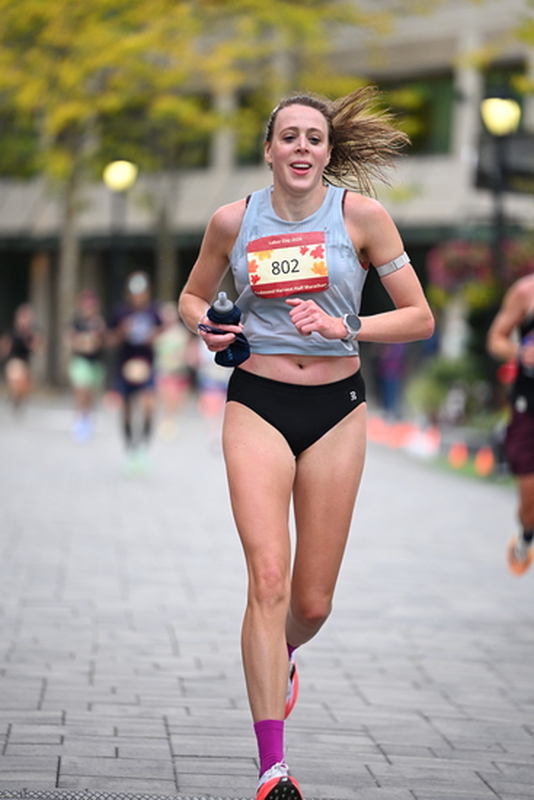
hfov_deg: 7.9
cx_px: 267
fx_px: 3891
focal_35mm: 175
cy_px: 400
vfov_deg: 11.7
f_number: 2.8
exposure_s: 1/1600
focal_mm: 175
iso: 1000
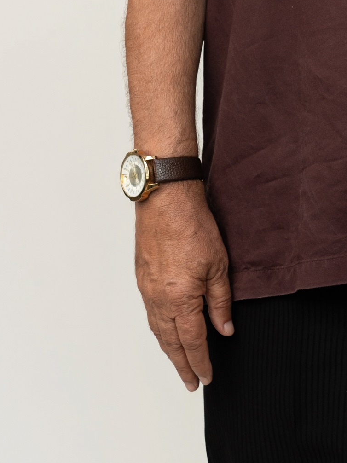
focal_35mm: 184
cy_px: -180
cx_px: 386
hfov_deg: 8.0
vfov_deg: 10.5
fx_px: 2460
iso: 400
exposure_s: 1/160
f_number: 5
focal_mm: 55
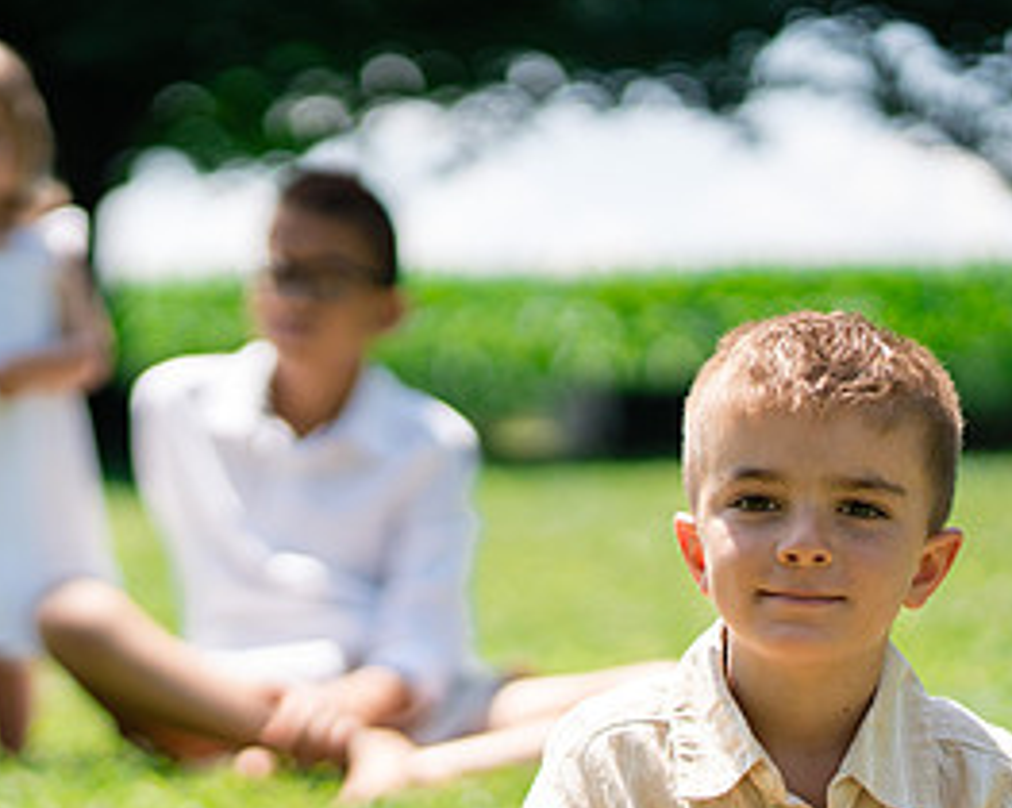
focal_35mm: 176
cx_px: 192
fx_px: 5268
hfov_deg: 10.9
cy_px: 733
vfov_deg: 8.7
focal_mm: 85
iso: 320
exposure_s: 1/6400
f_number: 2
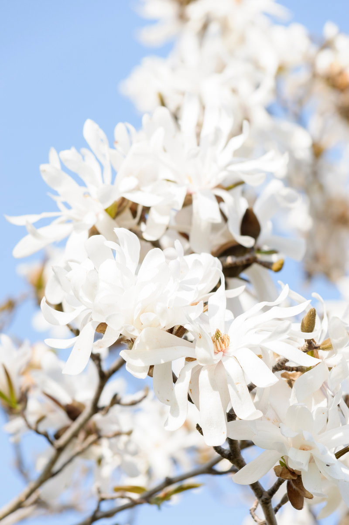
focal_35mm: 150
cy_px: 262
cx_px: 174
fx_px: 2186
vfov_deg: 13.7
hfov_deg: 9.1
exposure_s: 1/250
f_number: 9
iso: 200
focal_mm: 100
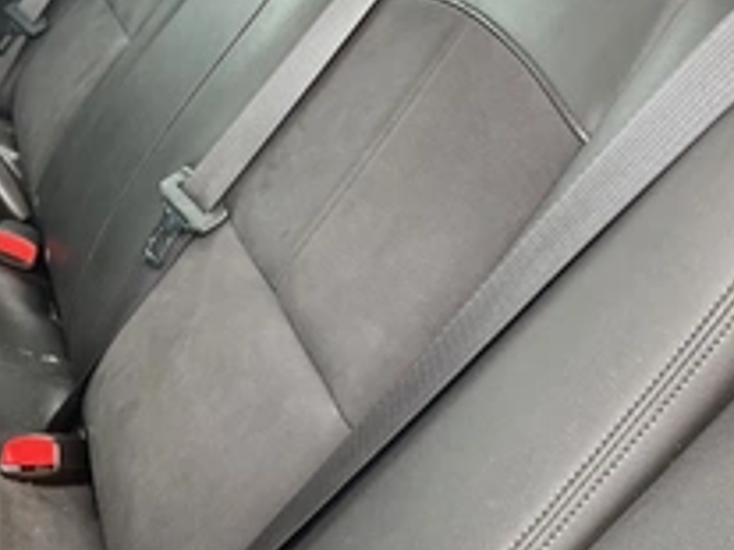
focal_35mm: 56
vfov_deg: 25.2
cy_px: 39
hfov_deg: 34.2
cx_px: 280
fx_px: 1187
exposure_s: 1/122
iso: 50
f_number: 1.8
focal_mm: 3
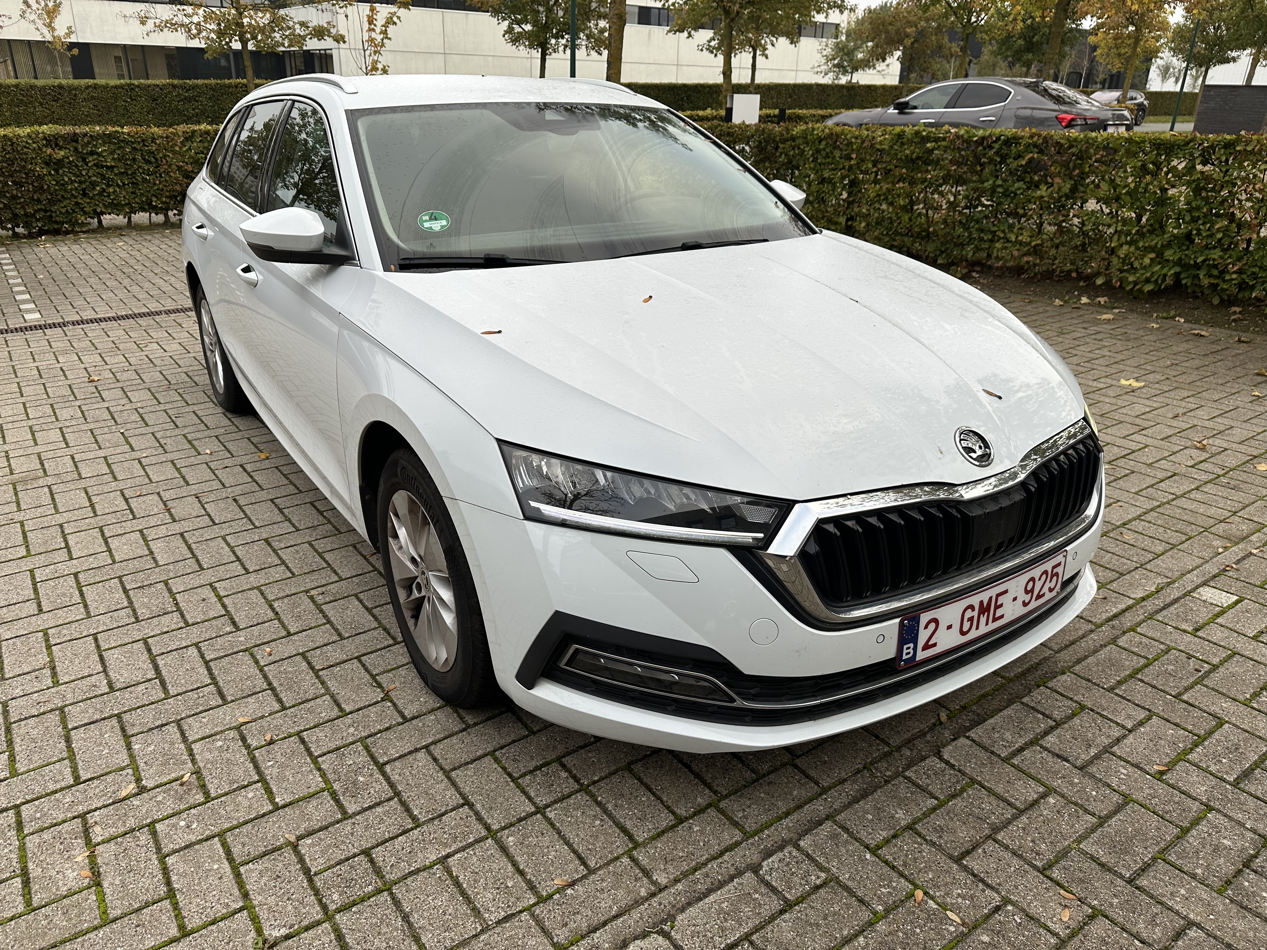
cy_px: 475
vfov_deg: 56.8
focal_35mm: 24
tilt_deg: -22.4
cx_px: 634
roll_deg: -1.6
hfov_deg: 71.6
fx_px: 878
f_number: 1.78
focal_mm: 6.86
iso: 80
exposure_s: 1/570
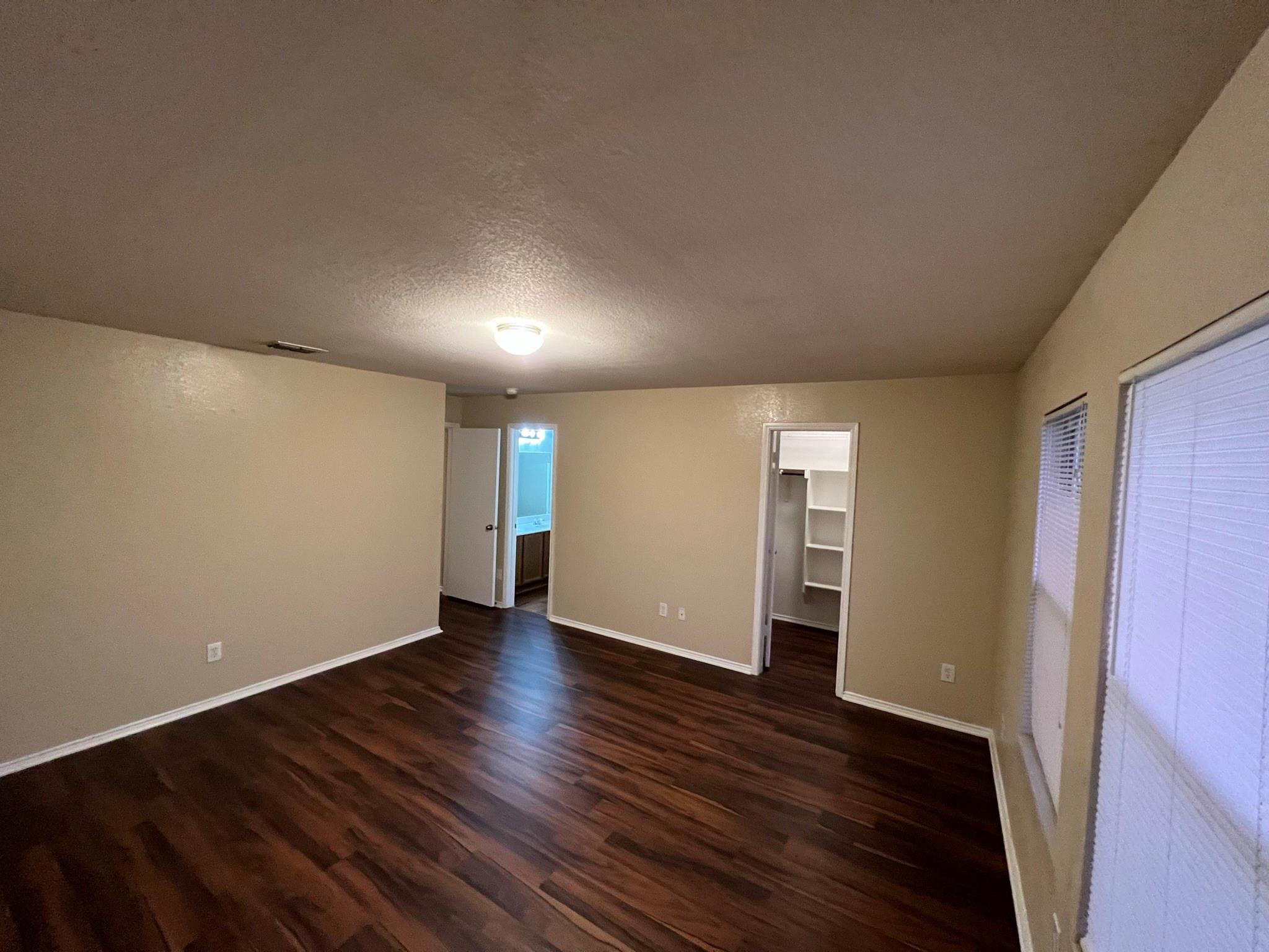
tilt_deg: -2.9
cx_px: 634
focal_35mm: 13
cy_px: 476
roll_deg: -1.9
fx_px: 477
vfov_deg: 89.9
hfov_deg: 106.2
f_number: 1.8
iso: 500
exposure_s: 1/60
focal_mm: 1.57
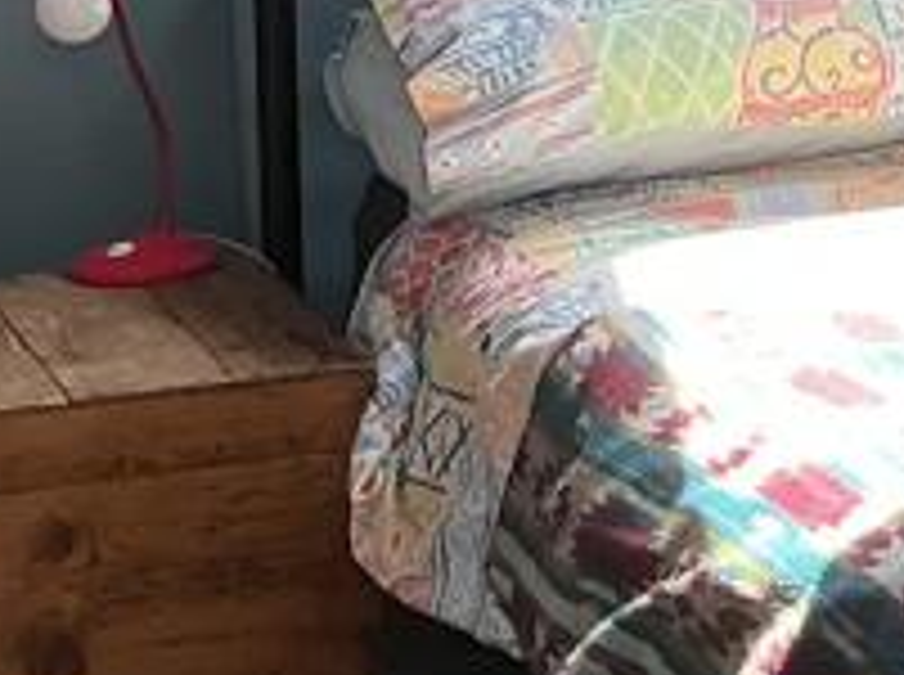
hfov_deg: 12.3
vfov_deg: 9.8
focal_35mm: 148
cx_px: 1583
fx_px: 3858
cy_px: -266
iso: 50
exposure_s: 1/120
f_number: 1.8
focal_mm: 3
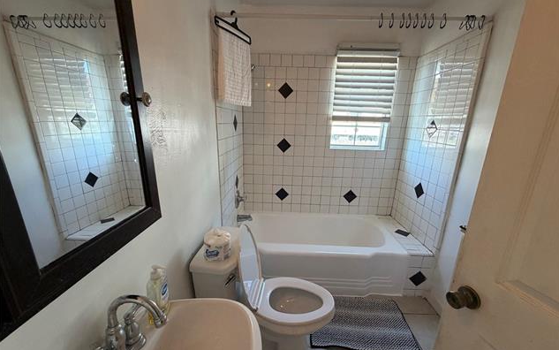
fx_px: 229
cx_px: 280
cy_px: 184
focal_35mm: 15
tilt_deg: -15.2
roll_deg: -1.3
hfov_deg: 101.4
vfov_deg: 74.8
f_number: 2.2
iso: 250
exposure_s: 1/120
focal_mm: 2.22
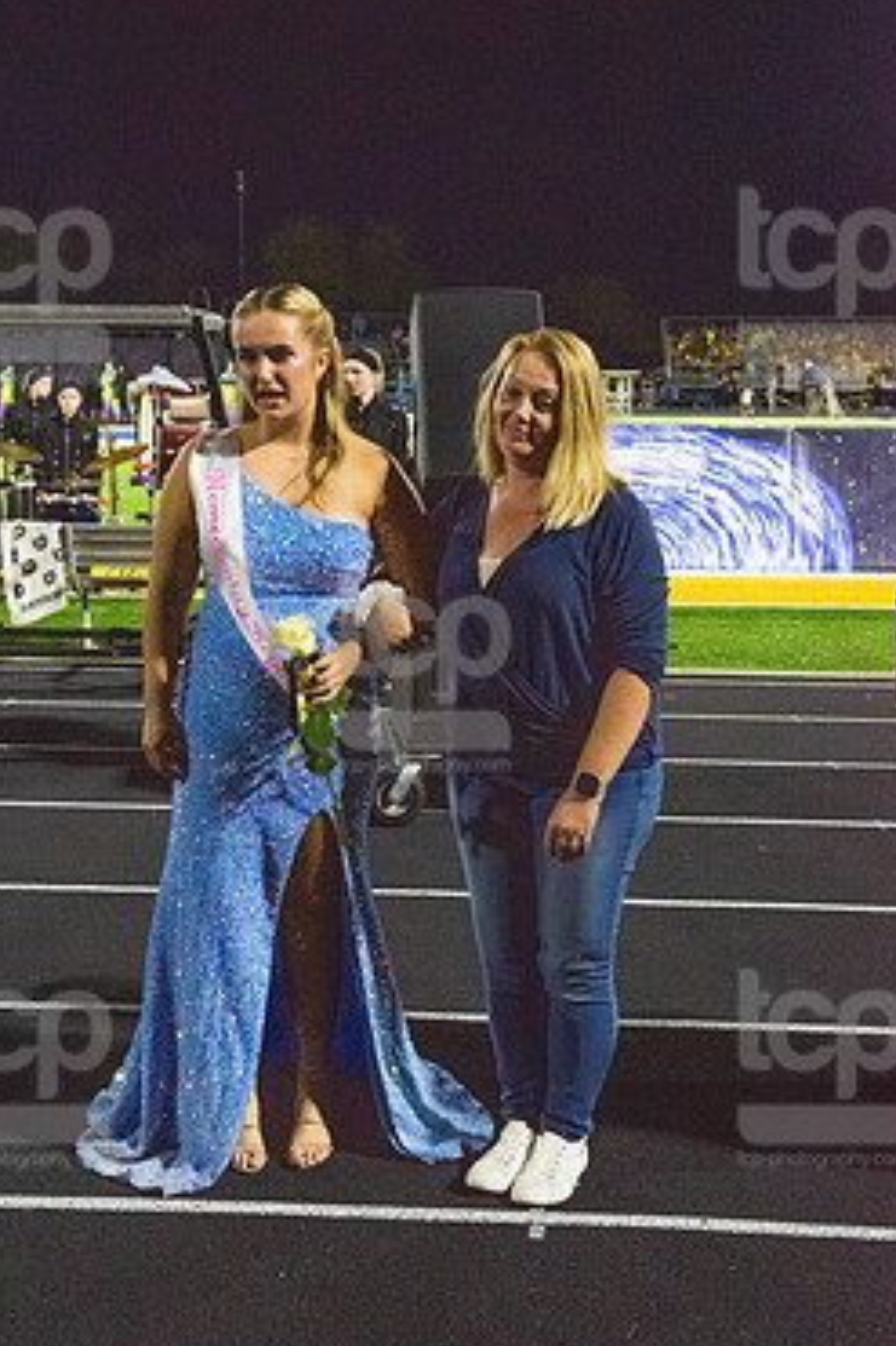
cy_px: 675
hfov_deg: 26.5
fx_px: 1906
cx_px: 424
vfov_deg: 38.9
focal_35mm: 51
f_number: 5
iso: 8000
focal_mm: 42
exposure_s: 1/500
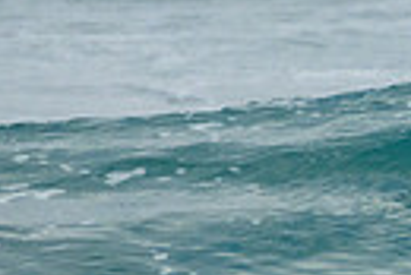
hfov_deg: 0.8
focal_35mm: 2443
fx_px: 27922
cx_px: 1202
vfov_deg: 0.6
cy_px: 189
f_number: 5.6
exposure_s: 1/1250
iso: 500
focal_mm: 400
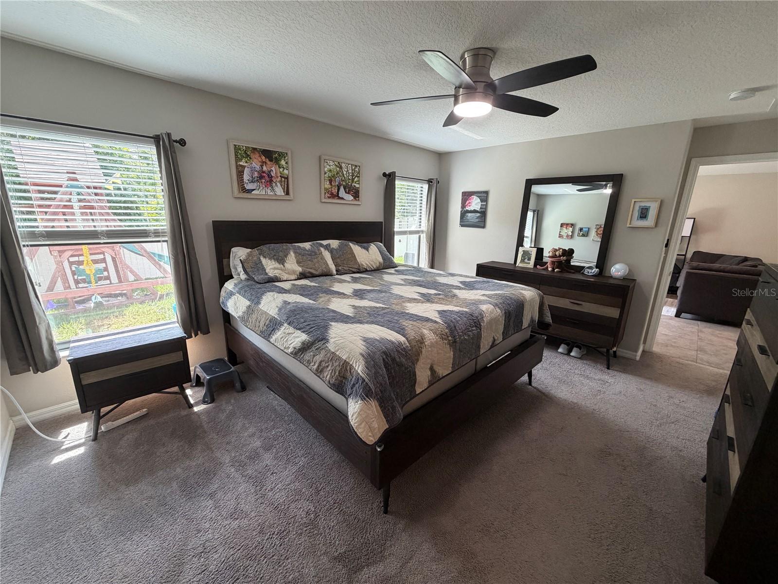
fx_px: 315
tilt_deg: -14.4
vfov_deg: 85.7
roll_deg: -1.2
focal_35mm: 14
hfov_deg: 102.1
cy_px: 292
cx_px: 389
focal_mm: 2.22
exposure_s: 1/120
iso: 250
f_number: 2.2
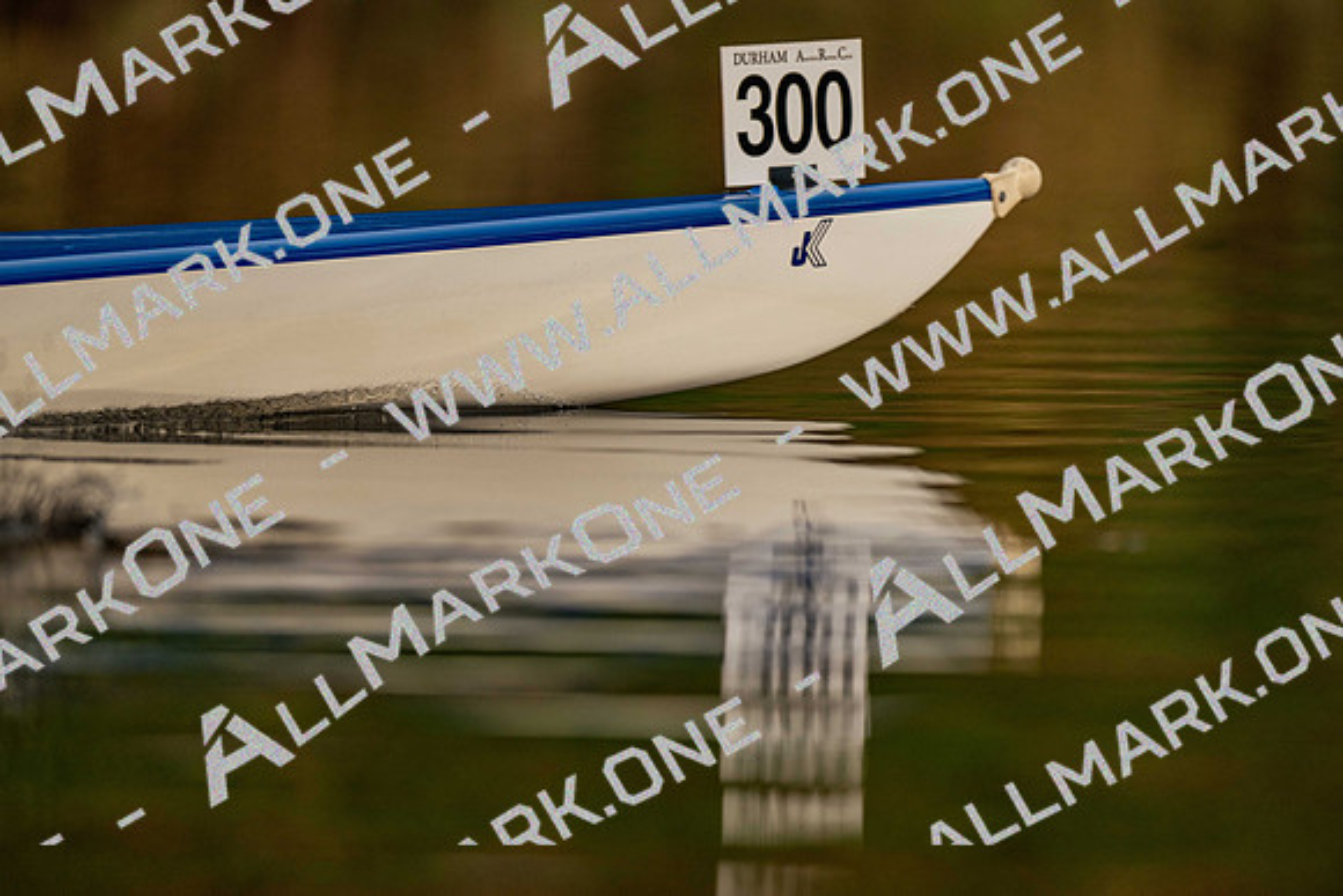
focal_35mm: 600
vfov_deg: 2.3
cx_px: 672
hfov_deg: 3.4
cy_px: 448
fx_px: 22388
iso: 1000
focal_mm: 600
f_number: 4
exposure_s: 1/2500
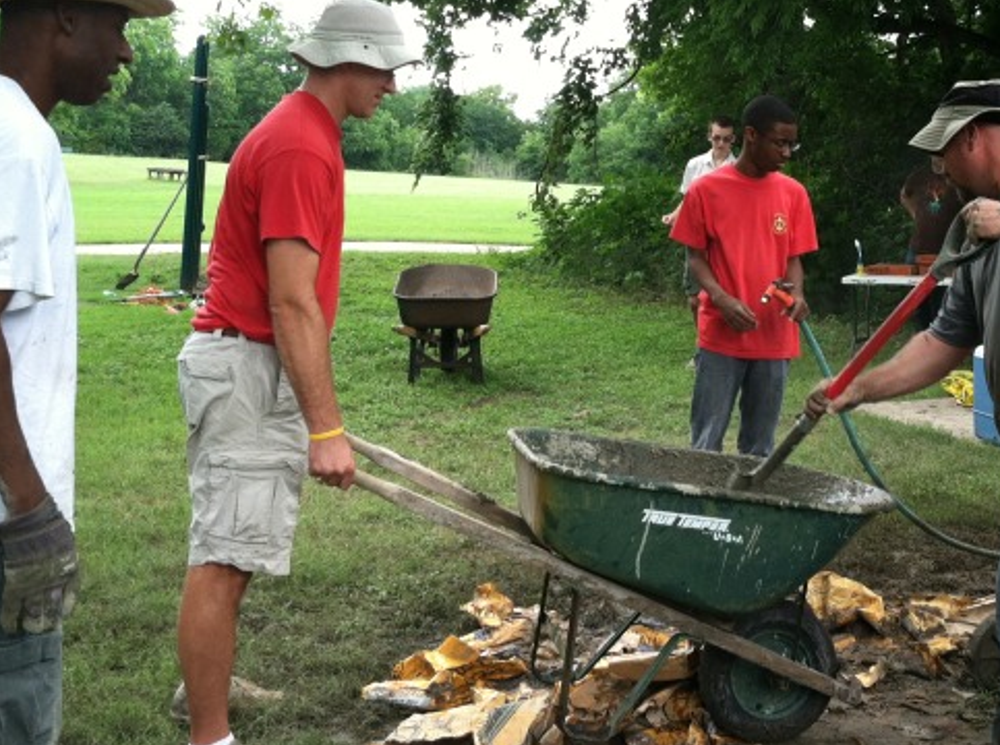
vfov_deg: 24.9
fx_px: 1672
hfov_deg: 33.0
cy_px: 216
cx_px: 658
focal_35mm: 58
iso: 80
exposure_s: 1/130
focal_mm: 3.85
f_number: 2.8
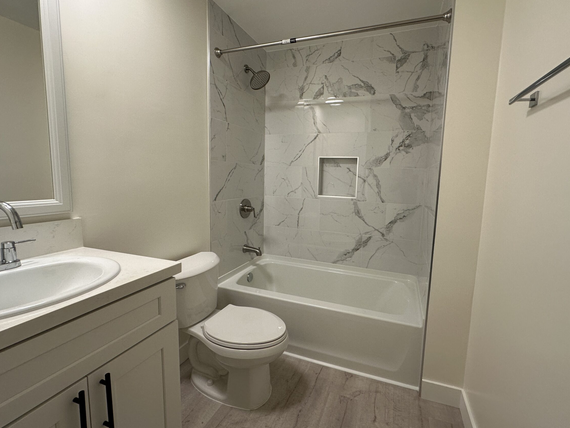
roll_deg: -1.9
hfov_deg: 94.3
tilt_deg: -5.3
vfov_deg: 78.1
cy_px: 206
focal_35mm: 16
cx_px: 307
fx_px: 263
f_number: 2.2
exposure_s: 1/120
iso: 160
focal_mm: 2.22
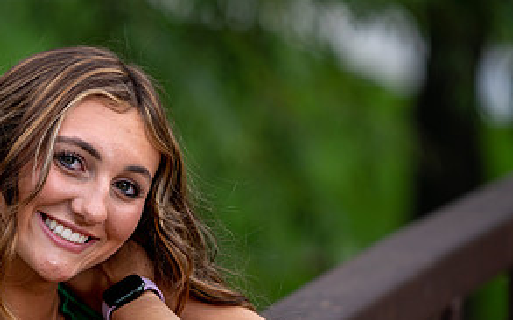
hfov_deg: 5.2
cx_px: 95
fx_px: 5633
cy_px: 249
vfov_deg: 3.3
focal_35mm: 403
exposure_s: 1/250
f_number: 4
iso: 100
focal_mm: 200
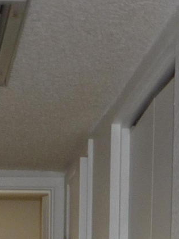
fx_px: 1082
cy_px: 550
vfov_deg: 10.9
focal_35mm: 157
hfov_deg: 9.4
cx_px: -23
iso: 100
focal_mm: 5.5
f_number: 2.8
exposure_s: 1/30
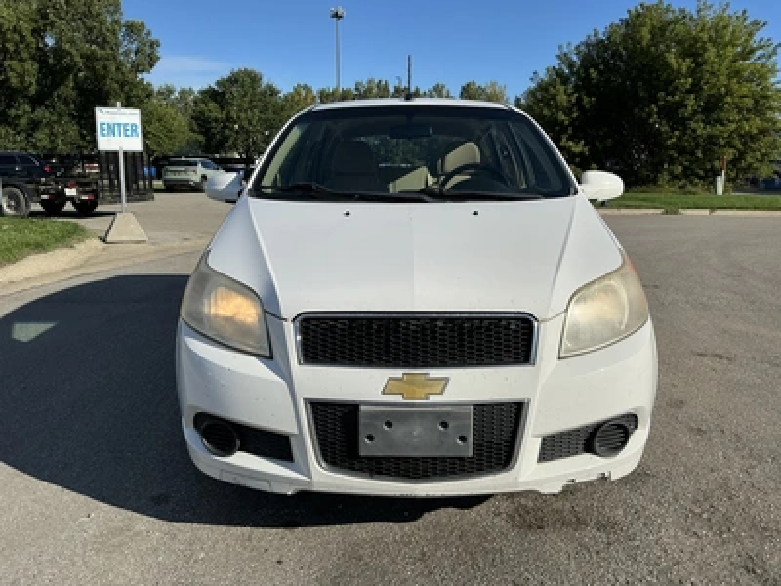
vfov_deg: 49.7
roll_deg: +0.4
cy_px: 293
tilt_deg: -10.0
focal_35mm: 28
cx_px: 390
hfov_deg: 63.4
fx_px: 632
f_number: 1.8
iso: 25
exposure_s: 1/3534
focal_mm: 3
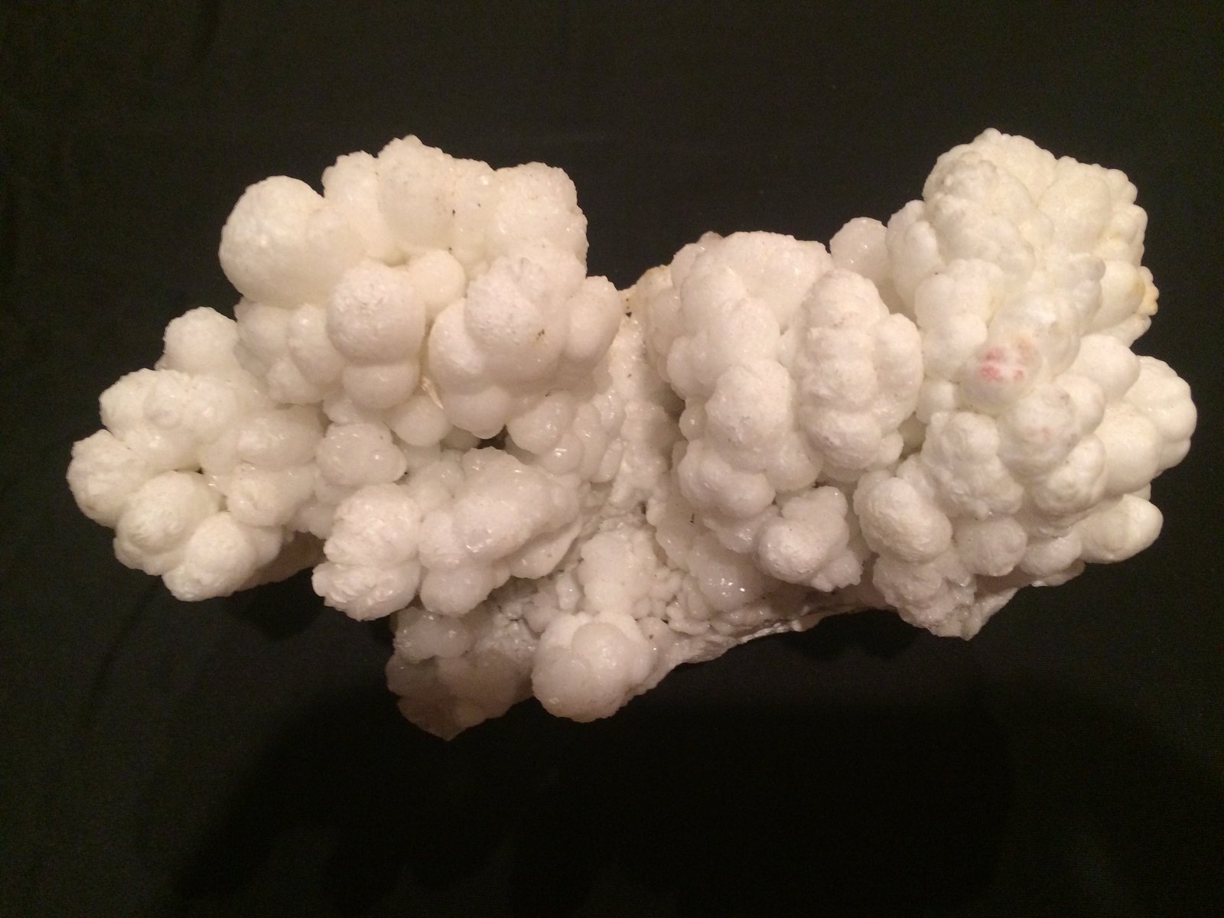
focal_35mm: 29
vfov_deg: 48.2
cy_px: 459
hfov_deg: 61.7
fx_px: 1025
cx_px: 612
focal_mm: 4.15
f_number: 2.2
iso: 320
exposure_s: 1/15
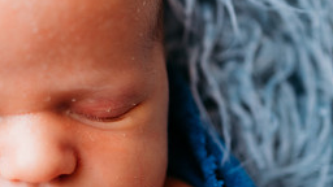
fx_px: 503
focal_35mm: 57
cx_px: 12
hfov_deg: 33.9
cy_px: 124
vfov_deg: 21.0
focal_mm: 24
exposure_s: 1/160
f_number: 2.5
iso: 100
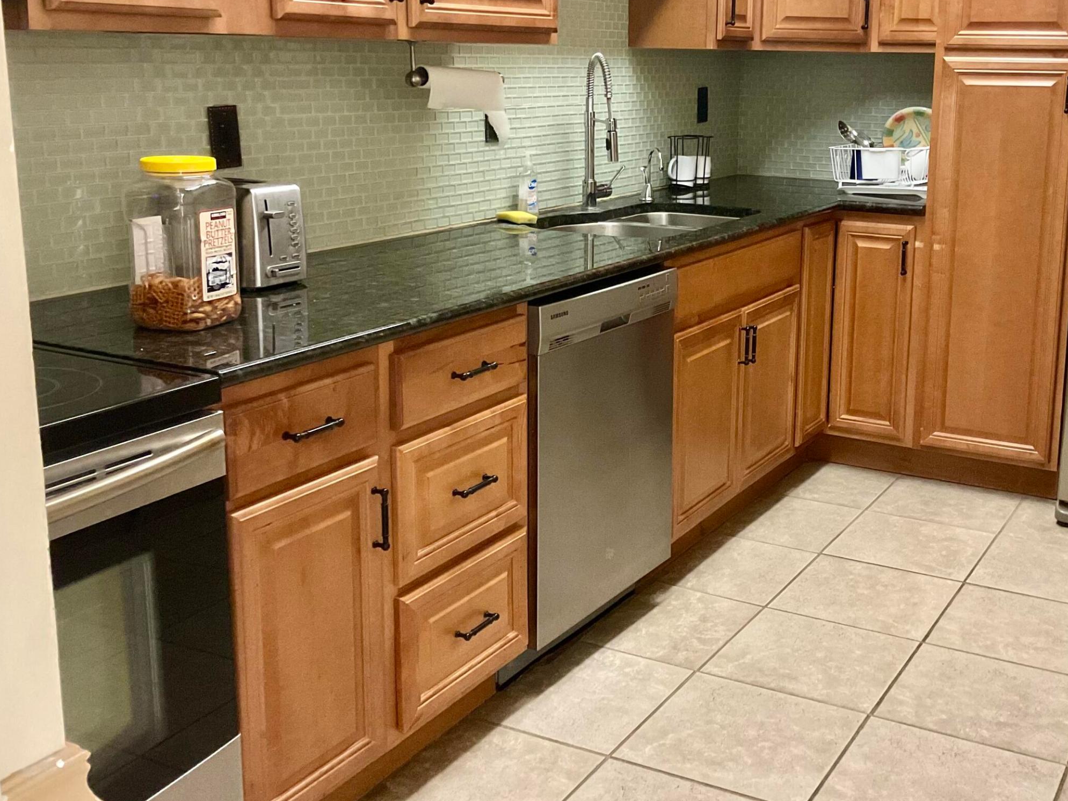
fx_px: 1296
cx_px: 675
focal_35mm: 42
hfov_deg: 44.4
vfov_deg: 34.2
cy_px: 314
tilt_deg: -12.4
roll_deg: -1.0
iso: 250
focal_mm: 3
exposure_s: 1/60
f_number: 1.8
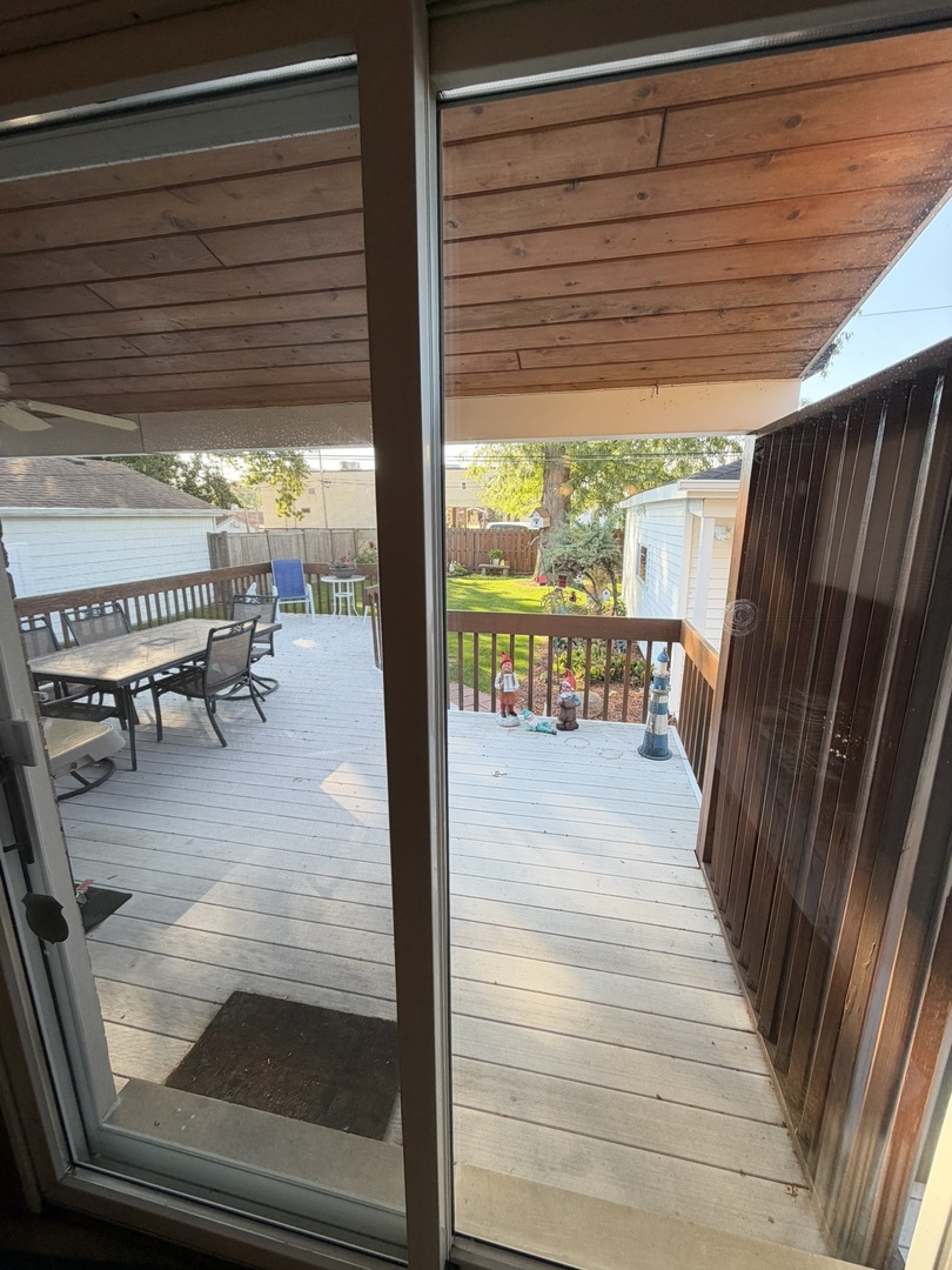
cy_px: 635
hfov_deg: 85.7
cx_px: 476
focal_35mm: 14
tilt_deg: -10.6
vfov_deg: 102.1
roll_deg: +0.3
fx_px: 513
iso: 80
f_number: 2.2
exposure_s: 1/120
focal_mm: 2.22
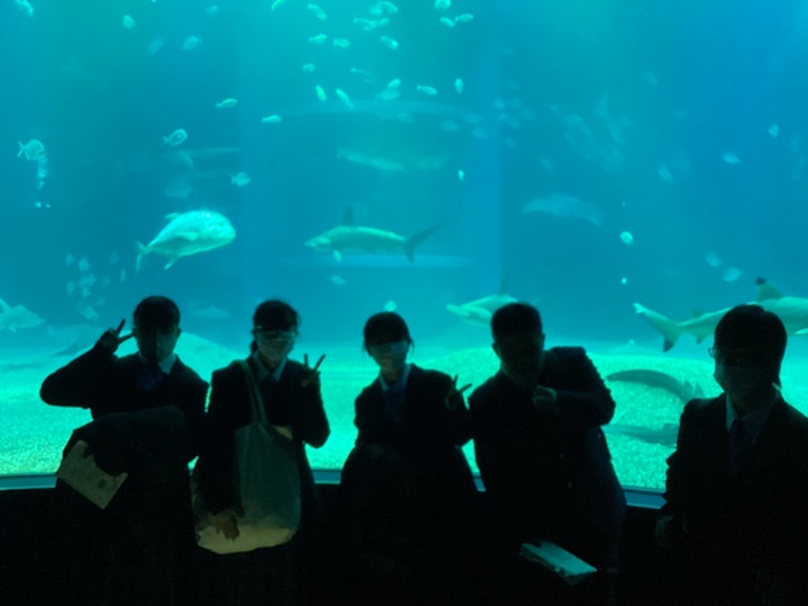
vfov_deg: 40.7
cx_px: 396
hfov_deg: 52.6
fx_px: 817
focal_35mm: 35
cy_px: 307
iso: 500
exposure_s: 1/30
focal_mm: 3.3
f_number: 2.4
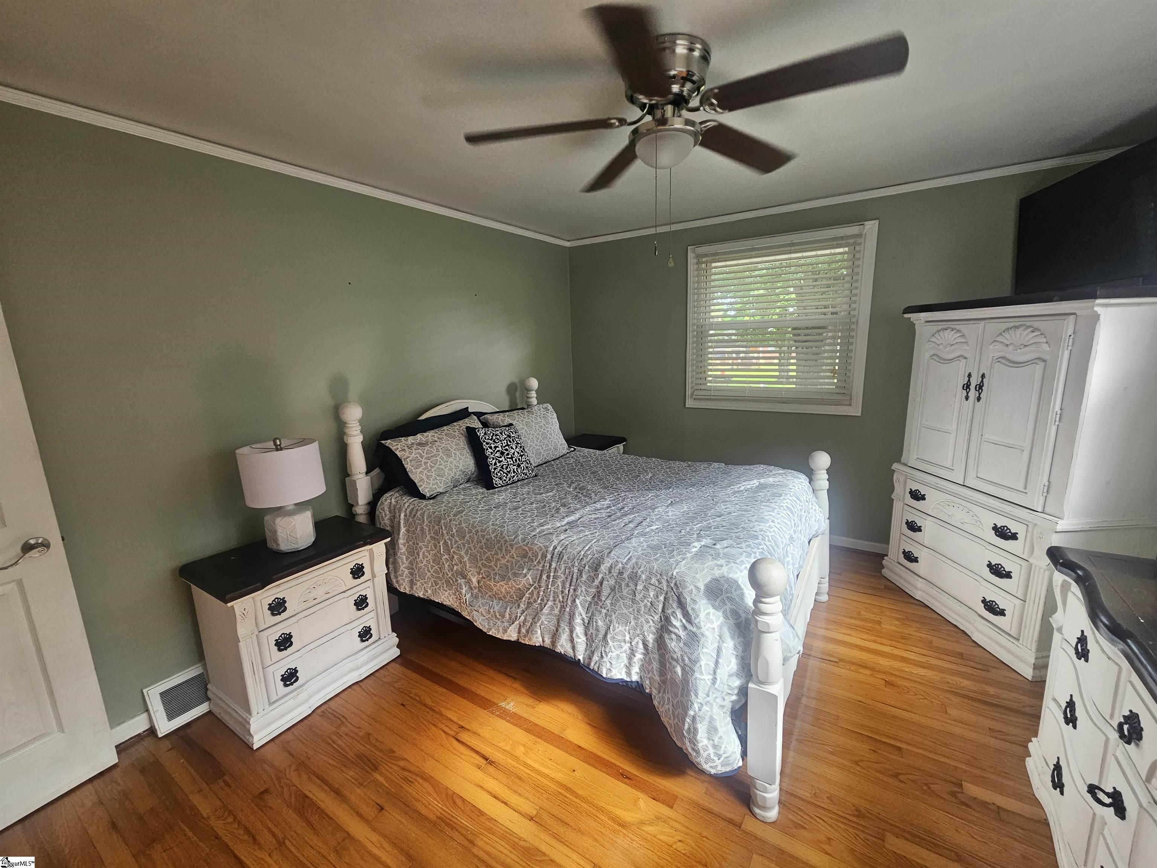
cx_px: 578
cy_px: 434
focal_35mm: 13
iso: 125
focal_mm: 2.2
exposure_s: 1/77.4
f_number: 2.2
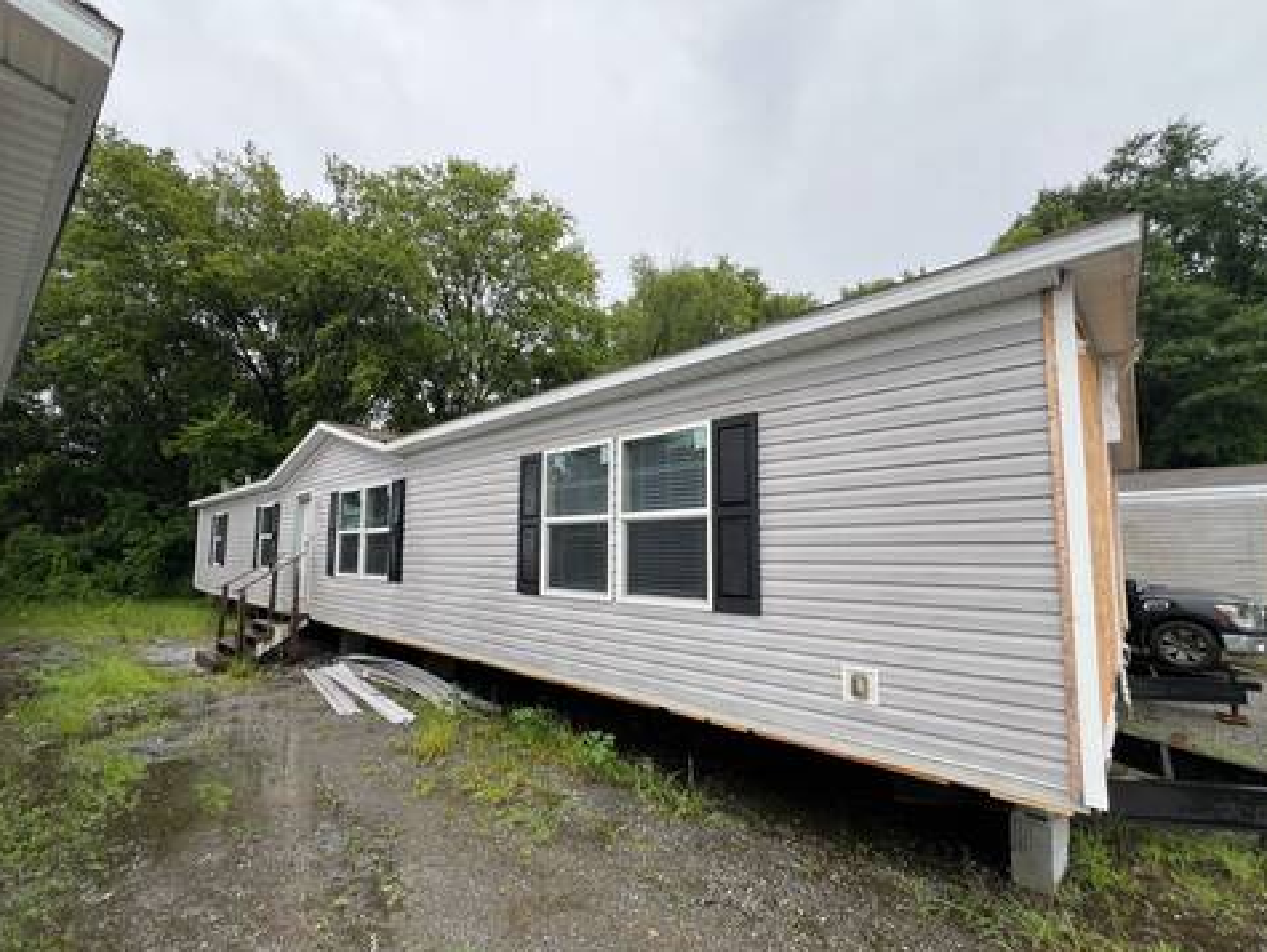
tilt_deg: +5.6
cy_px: 509
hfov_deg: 102.0
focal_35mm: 14
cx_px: 616
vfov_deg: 85.6
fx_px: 513
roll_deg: -0.8
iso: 32
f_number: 1.8
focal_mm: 1.57
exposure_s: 1/281
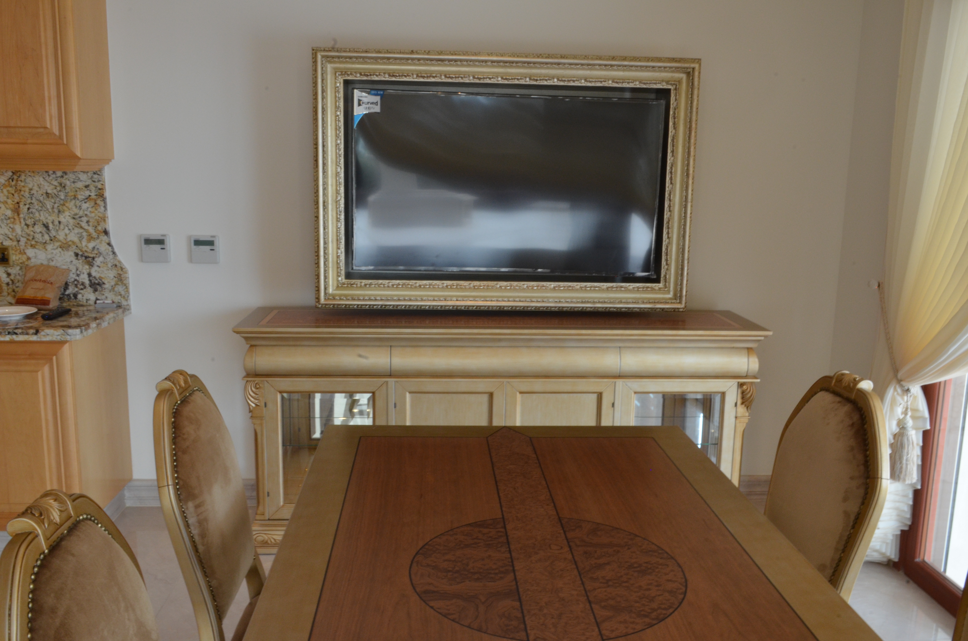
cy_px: 320
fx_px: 885
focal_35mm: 33
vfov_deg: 39.8
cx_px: 484
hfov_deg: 57.3
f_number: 25
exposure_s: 1/8
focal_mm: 22
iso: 640
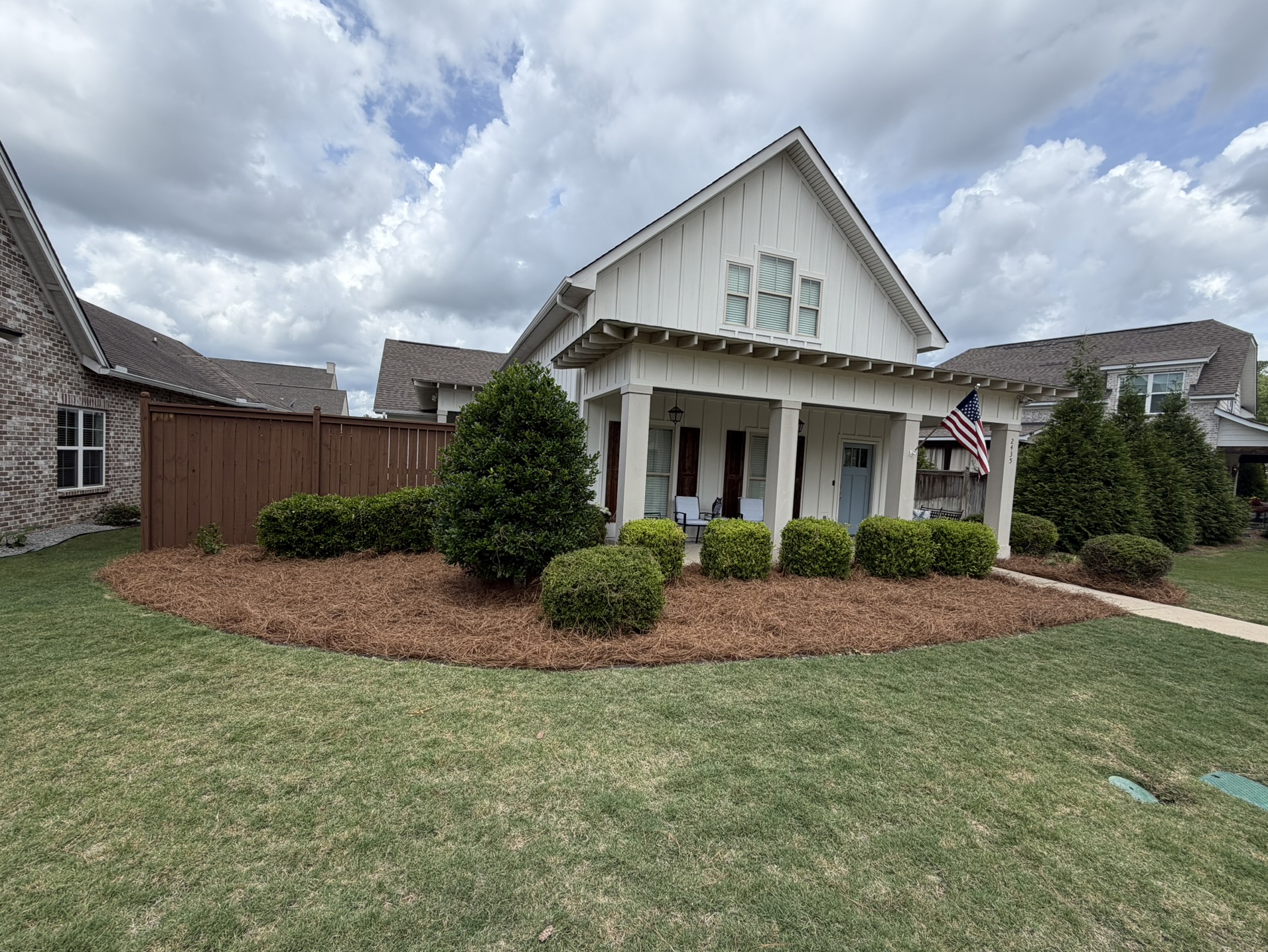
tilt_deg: -2.6
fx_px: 550
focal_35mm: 15
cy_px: 491
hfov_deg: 98.2
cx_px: 636
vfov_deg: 81.7
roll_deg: -2.0
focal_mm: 2.22
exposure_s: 1/799
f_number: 2.2
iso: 20
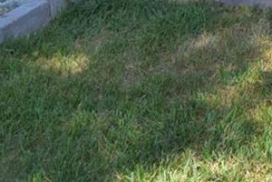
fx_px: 604
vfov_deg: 12.5
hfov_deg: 18.6
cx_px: 511
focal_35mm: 80
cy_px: -282
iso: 200
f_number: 8
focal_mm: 10
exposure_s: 1/250
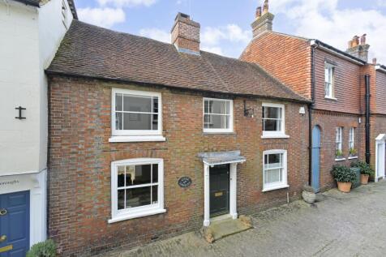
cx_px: 193
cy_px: 128
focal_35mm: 14
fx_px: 150
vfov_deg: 81.2
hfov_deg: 104.3
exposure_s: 1/40
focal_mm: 14
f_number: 14
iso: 400
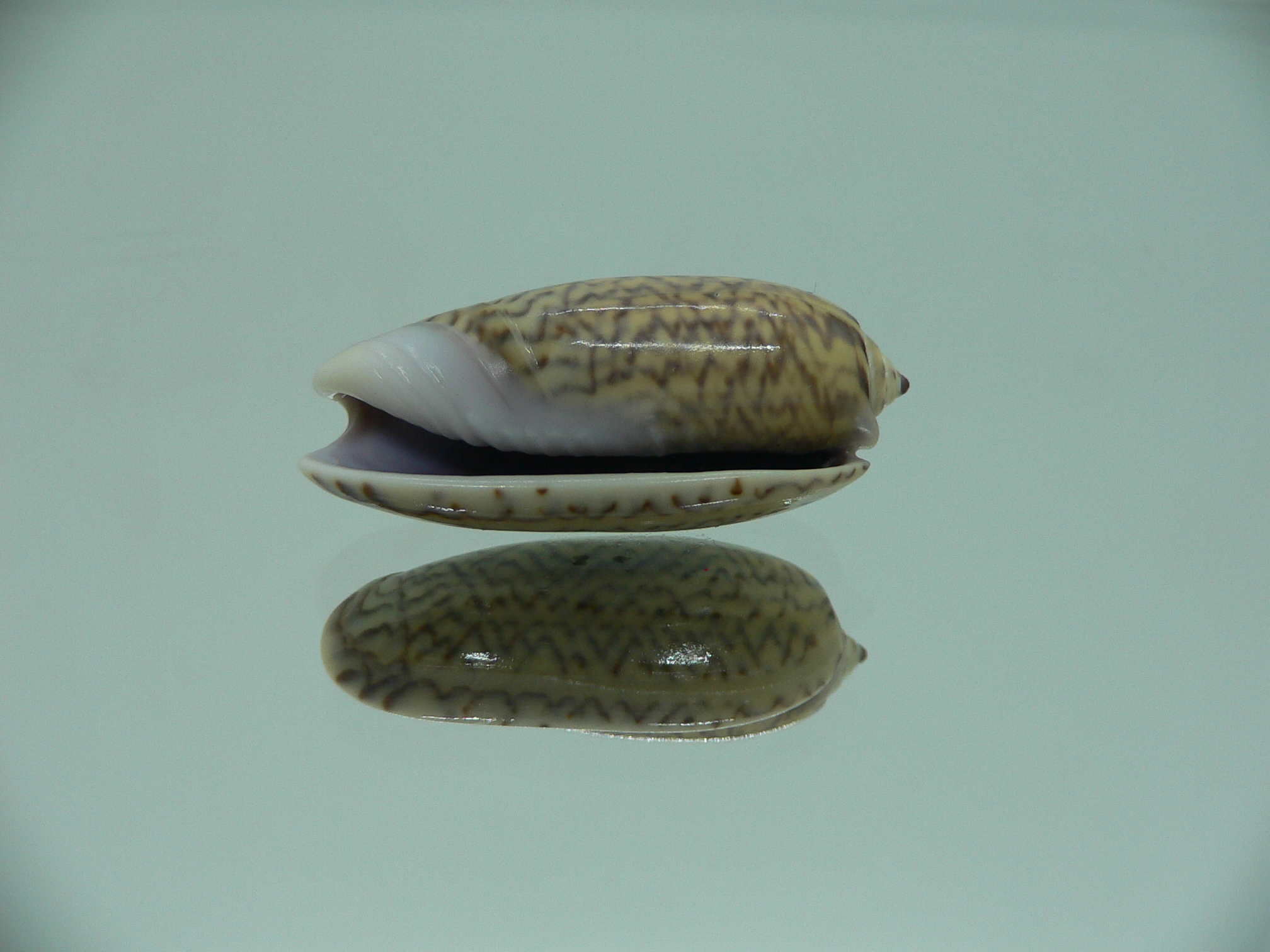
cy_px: 476
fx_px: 1284
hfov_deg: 52.6
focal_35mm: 35
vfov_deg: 40.7
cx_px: 635
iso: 80
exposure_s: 1/60
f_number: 2.8
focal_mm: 4.6
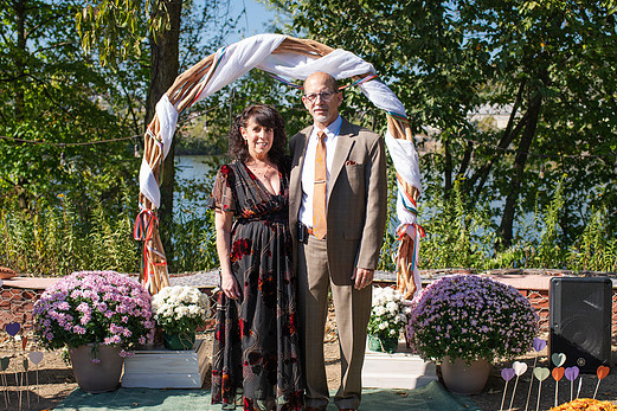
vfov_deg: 31.1
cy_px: 225
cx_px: 308
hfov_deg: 45.4
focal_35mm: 43
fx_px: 737
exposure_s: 1/2000
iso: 250
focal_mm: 35
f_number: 3.2
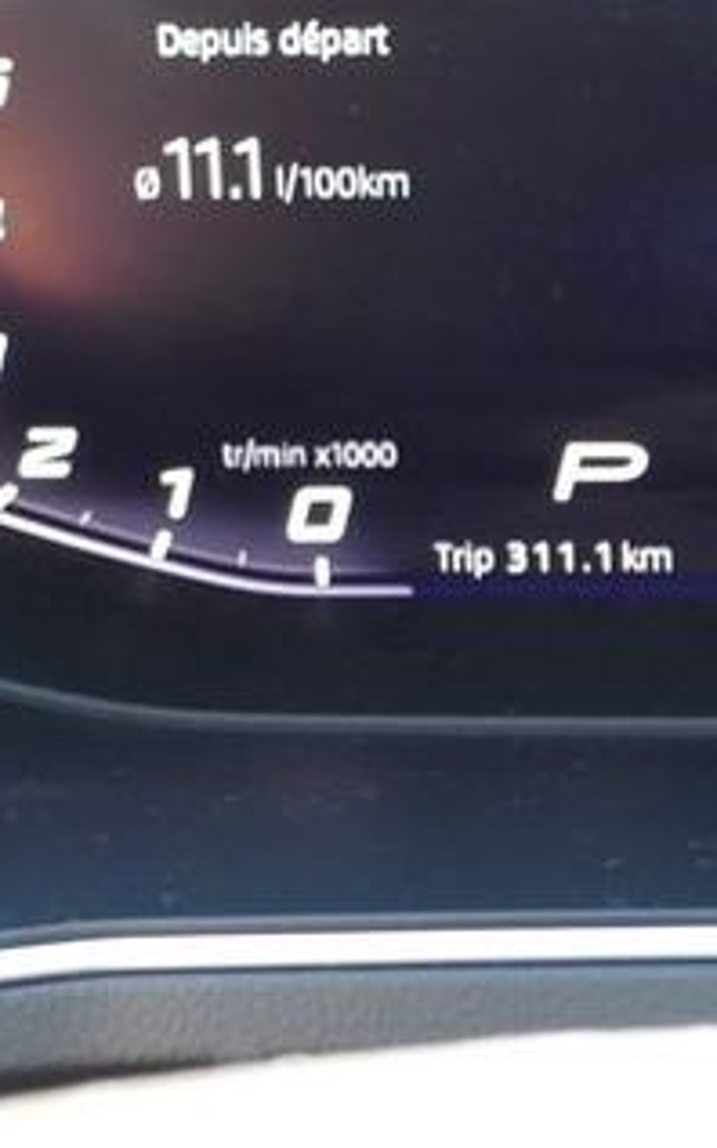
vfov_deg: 16.9
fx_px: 3816
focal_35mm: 122
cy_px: 183
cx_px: 905
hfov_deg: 10.5
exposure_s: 1/80
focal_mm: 13.7
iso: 800
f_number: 3.1
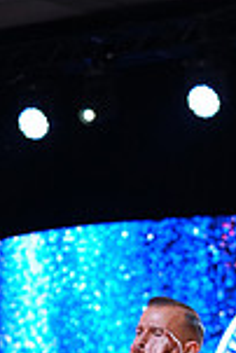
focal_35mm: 269
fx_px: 2639
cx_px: 263
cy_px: 587
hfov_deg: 5.1
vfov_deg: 7.5
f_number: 4
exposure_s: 1/400
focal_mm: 70
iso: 1000
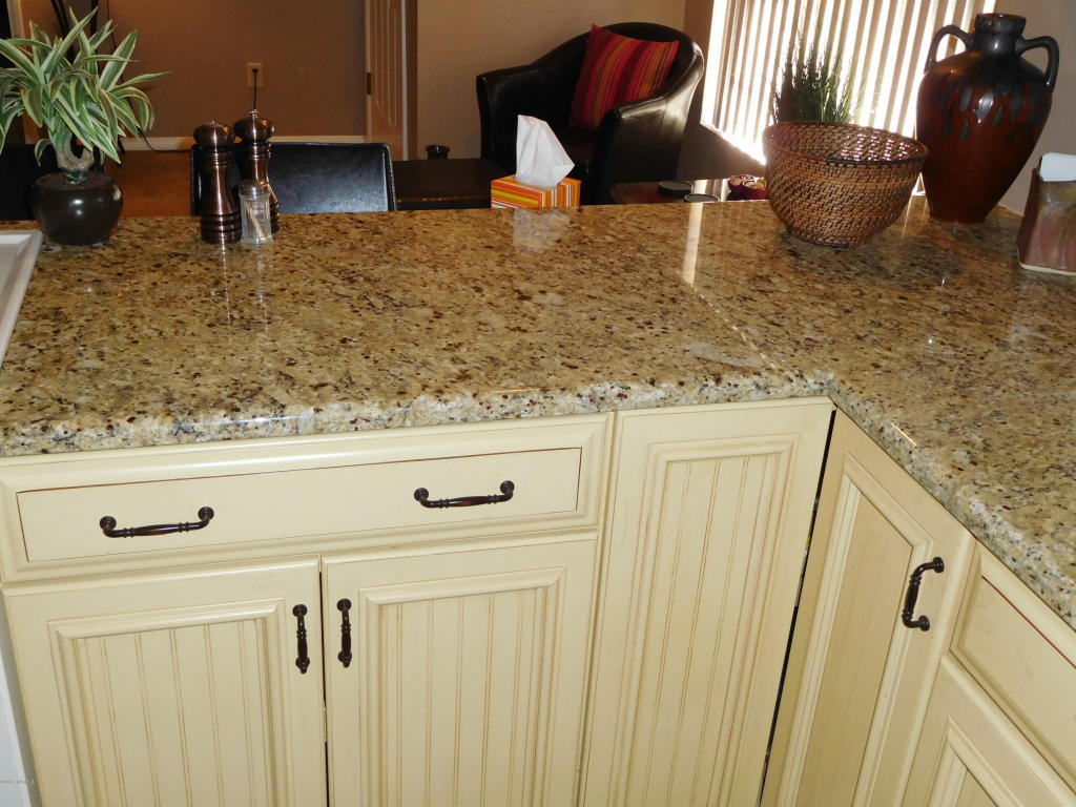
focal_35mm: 35
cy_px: 404
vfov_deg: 40.7
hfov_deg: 52.6
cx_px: 538
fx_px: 1088
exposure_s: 1/30
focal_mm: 6.2
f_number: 3.8
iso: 280
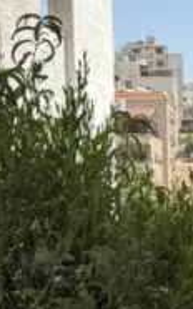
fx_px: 1576
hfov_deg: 6.8
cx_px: 354
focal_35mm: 187
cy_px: 308
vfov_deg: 11.1
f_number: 1.78
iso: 80
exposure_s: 1/3597
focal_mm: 6.76
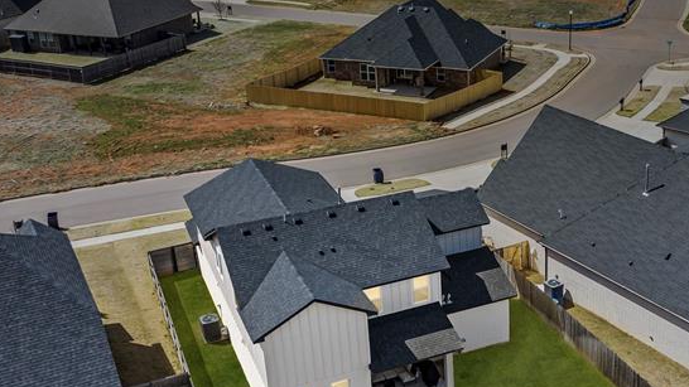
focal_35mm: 49
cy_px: 199
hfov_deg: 40.9
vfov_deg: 24.4
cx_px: 516
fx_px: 895
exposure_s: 1/1250
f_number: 2.8
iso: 130
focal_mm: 12.29
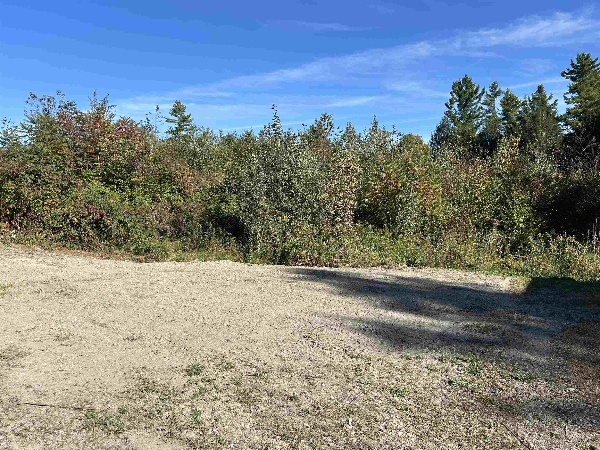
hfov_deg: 67.3
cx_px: 300
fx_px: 451
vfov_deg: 53.1
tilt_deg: -4.3
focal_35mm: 26
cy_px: 225
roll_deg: +2.0
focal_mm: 5.7
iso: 50
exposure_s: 1/3356
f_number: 1.5
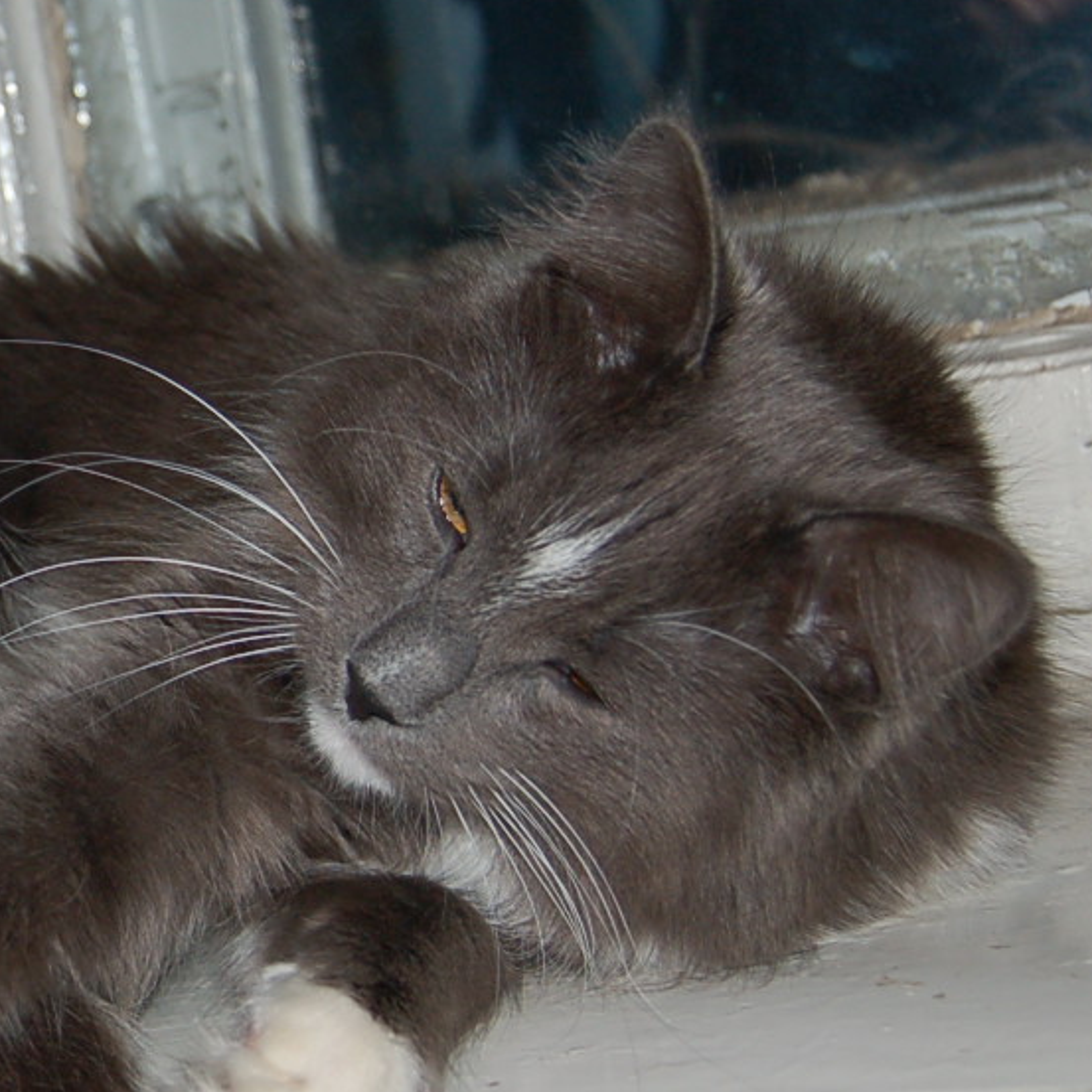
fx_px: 3212
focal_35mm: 90
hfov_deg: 18.5
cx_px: -142
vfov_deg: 19.3
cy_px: 500
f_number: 4
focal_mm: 26
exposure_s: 1/60
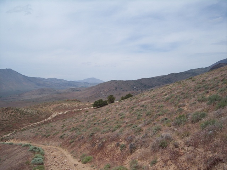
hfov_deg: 47.9
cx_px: 114
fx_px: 256
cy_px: 85
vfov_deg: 36.8
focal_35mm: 39
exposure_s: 1/750
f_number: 5.6
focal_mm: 8
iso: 100
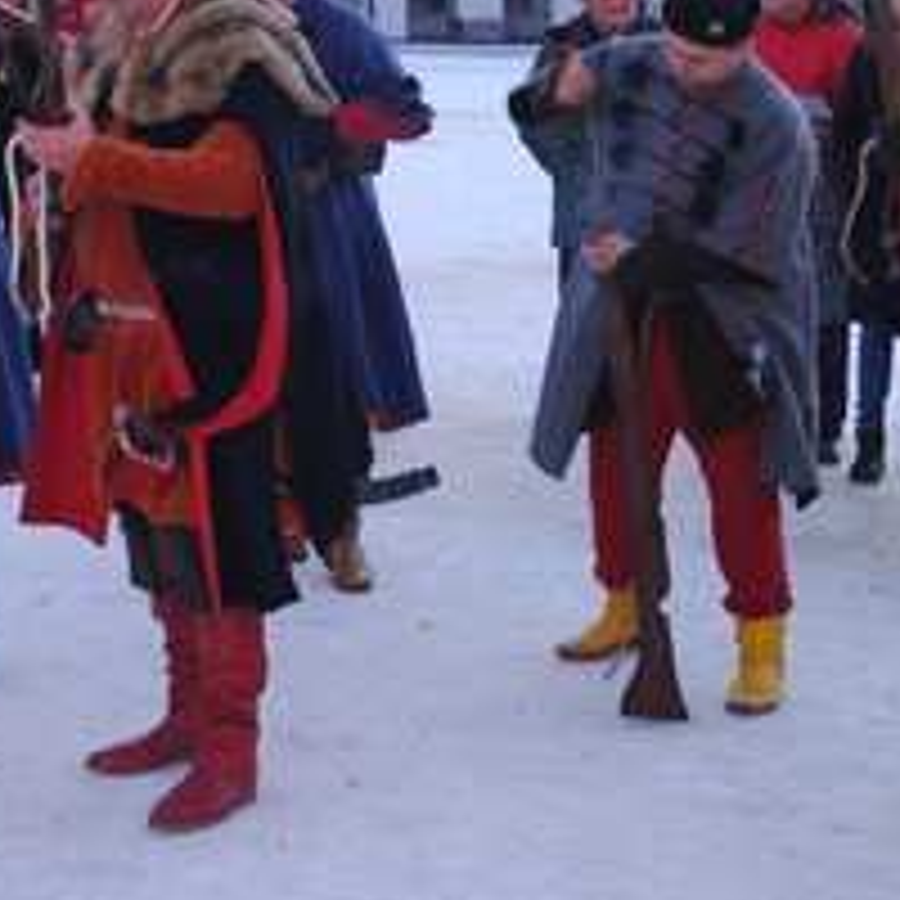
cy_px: 310
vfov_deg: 19.9
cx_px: 472
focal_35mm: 87
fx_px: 2559
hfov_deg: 19.9
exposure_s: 1/60
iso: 100
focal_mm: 34
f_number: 5
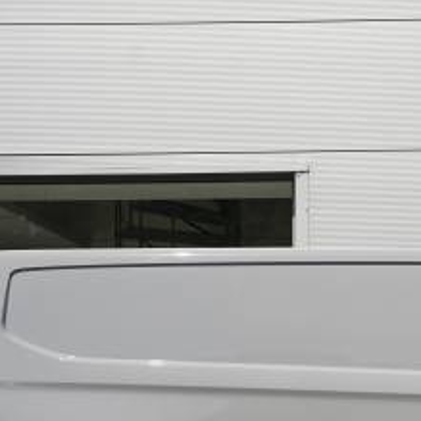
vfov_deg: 18.2
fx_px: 1290
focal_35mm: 94
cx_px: 459
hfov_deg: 17.9
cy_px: 400
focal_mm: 37.7
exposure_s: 1/320
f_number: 4.5
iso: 100
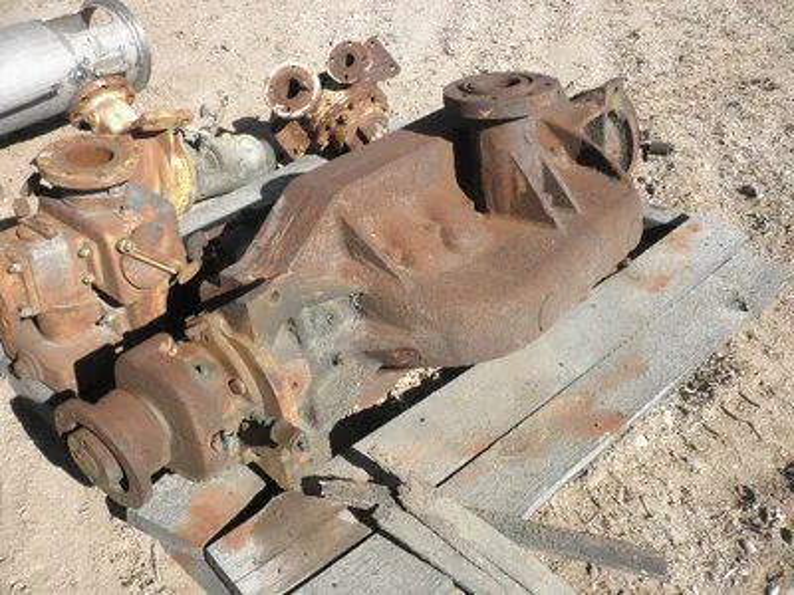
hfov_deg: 52.6
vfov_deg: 40.7
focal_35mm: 35
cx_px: 397
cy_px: 298
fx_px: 803
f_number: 3.2
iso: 64
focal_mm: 6.1
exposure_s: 1/500
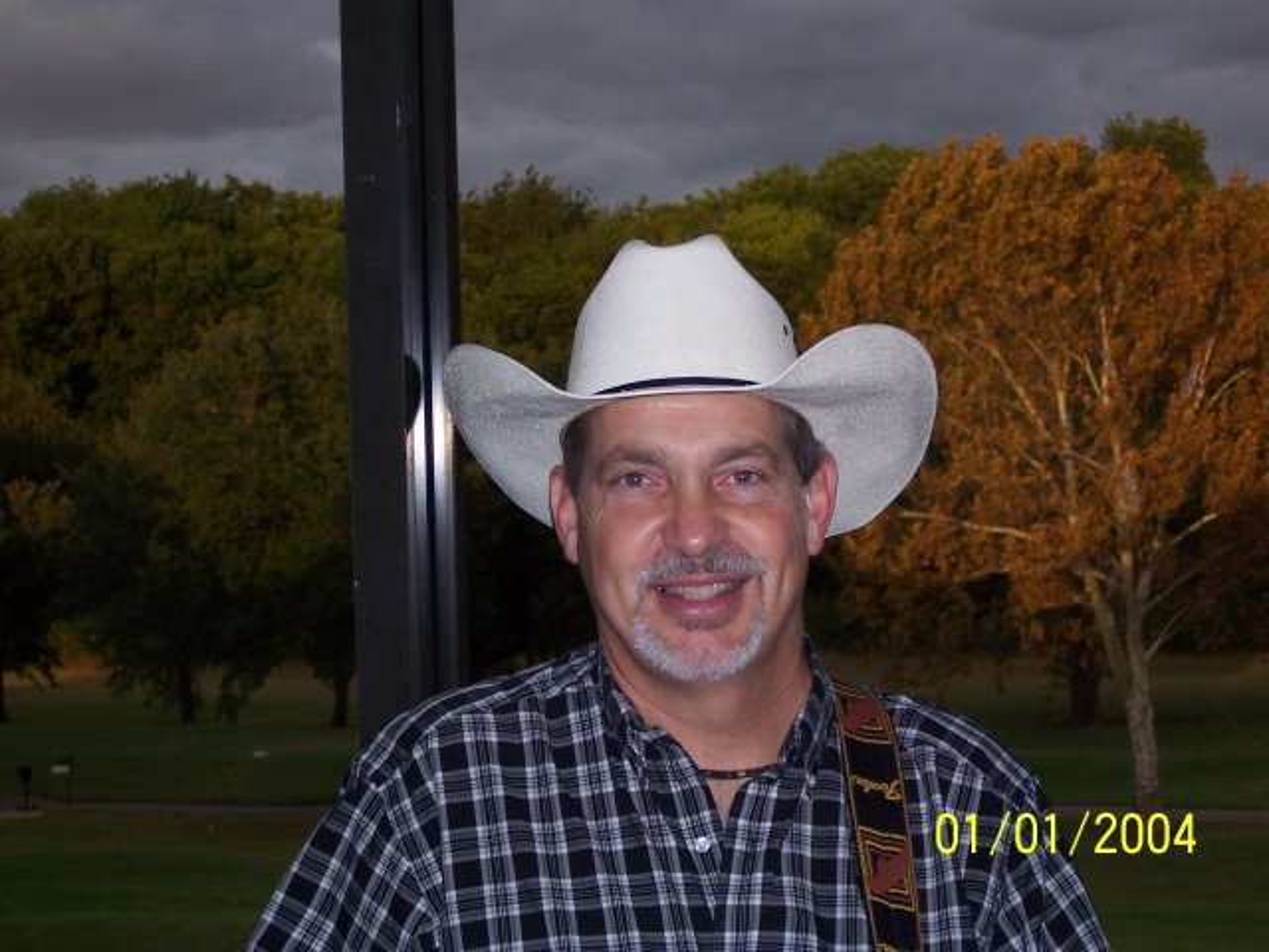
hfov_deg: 18.2
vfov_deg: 13.7
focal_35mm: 108
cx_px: 634
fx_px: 3959
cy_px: 476
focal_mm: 18
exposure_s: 1/125
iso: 140
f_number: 4.8
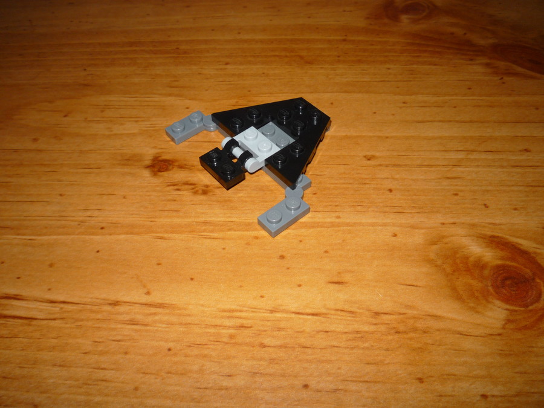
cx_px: 272
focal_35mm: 32
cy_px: 204
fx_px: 503
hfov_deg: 56.8
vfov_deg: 44.2
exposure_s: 1/30
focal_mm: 5.2
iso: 100
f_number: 4
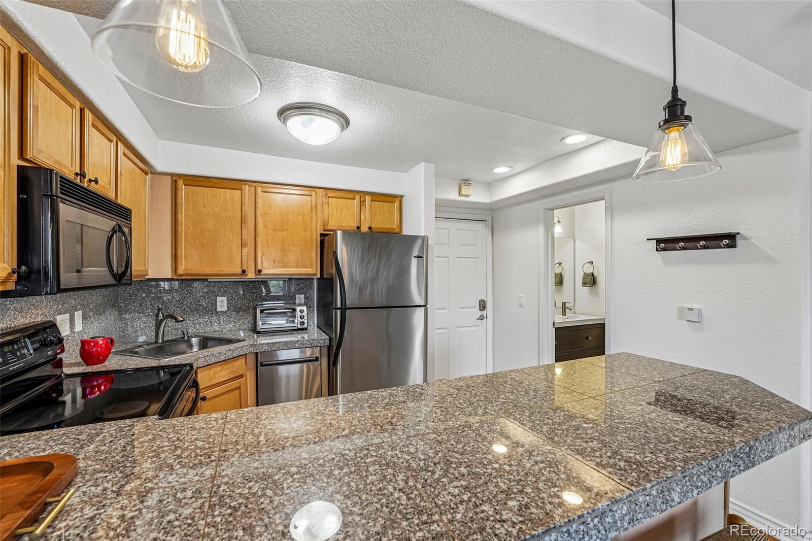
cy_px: 270
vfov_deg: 81.2
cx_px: 406
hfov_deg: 104.3
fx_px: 316
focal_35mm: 14
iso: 400
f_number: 8
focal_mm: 14
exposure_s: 1/15
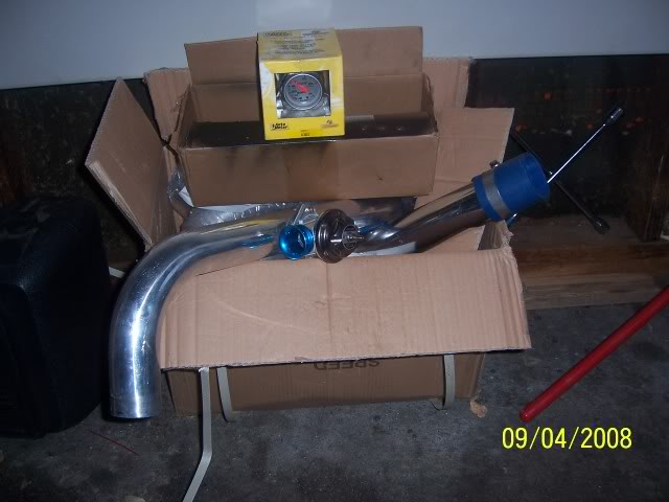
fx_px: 696
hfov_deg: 51.4
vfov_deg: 39.7
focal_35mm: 36
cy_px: 251
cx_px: 334
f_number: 3
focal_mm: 6
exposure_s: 1/60
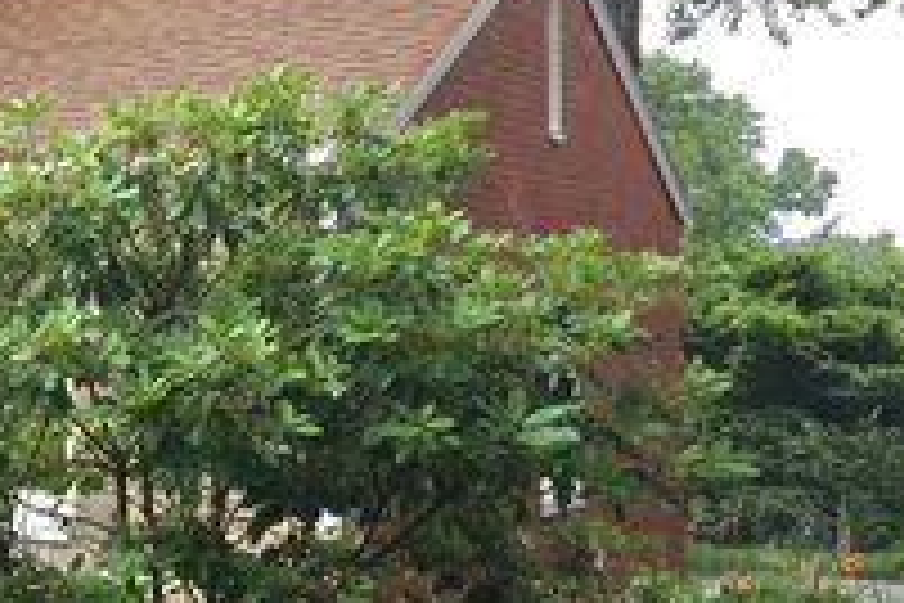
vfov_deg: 18.2
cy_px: 272
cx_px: -207
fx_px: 1883
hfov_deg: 24.3
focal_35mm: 75
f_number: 2.2
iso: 32
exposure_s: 1/166
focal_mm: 4.15
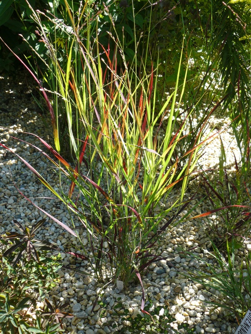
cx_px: 126
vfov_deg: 51.3
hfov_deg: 39.7
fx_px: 348
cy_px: 167
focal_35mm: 36
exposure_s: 1/160
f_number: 4
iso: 100
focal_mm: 6
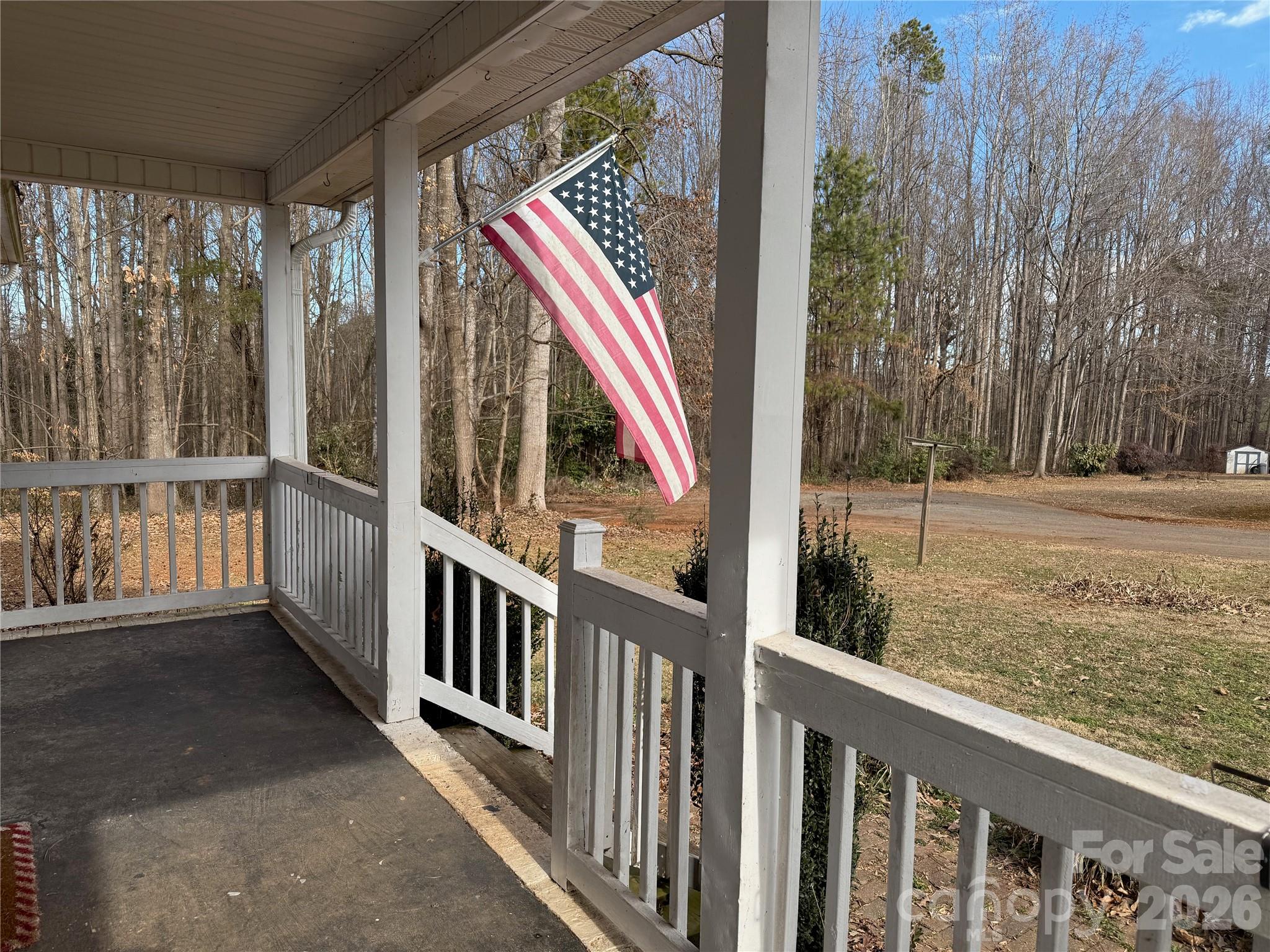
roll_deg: -2.4
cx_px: 635
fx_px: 881
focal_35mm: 24
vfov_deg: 56.8
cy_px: 476
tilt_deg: -5.3
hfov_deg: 71.6
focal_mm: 6.76
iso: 80
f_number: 1.78
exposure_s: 1/1437
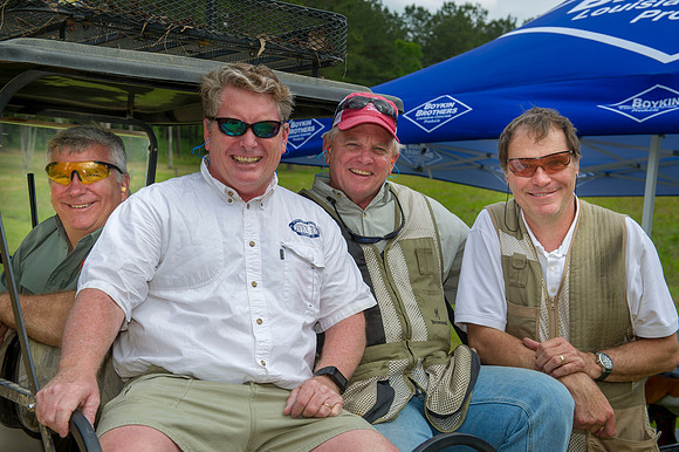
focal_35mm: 52
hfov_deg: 38.2
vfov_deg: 26.0
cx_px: 340
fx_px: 980
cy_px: 226
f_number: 6.3
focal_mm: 52
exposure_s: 1/320
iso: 200
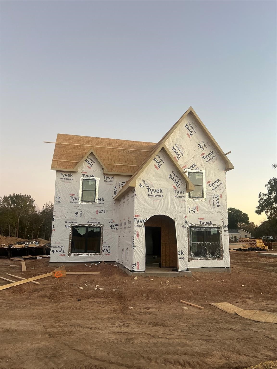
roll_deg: -1.2
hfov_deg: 53.1
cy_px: 184
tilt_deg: +11.1
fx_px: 277
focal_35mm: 26
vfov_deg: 67.3
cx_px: 138
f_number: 1.5
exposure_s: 1/120
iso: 125
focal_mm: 5.7
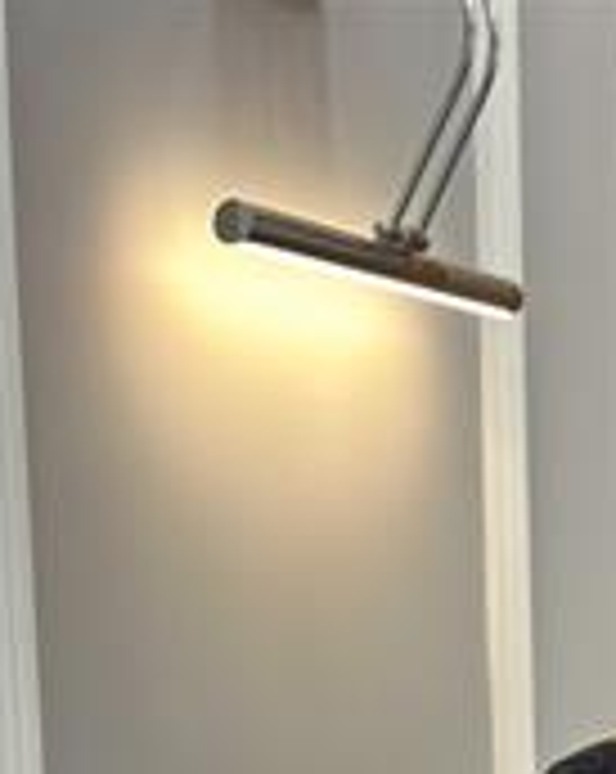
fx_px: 3245
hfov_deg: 10.5
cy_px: 1166
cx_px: 868
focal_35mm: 142
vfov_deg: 12.9
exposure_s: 1/100
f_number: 1.78
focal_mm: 6.86
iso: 160
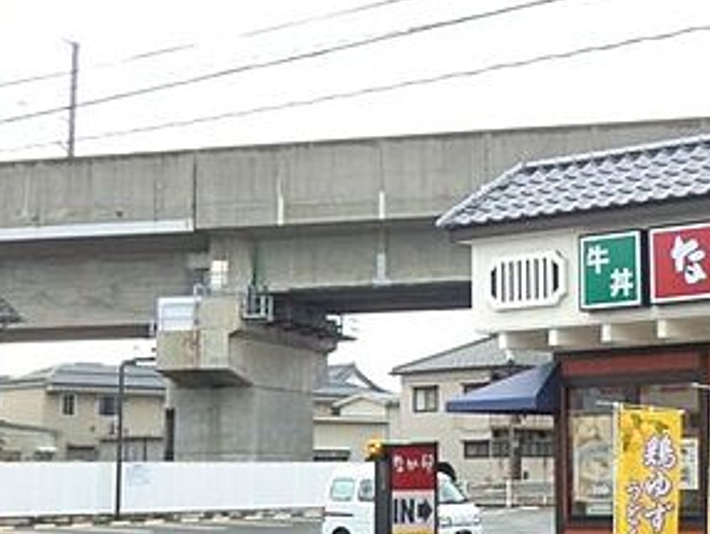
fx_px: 1560
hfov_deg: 25.0
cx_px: 611
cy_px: 189
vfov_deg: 19.4
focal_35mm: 76
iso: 200
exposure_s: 1/60
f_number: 3.6
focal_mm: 6.1
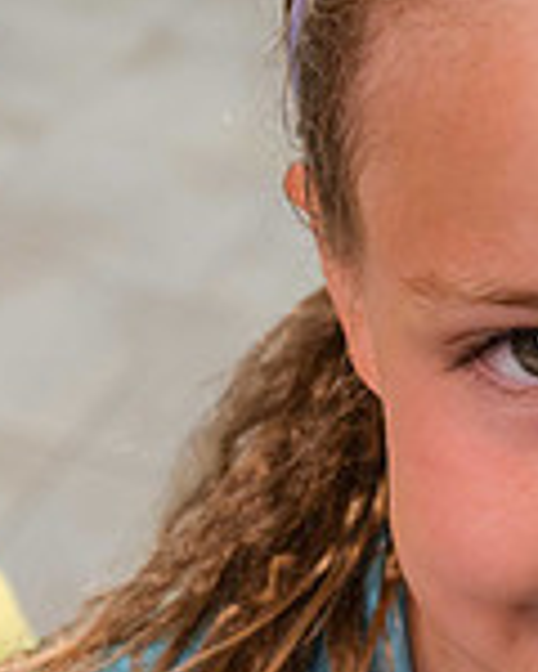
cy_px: 272
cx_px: 217
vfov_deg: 17.1
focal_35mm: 112
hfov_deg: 13.8
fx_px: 2229
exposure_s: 1/125
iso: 1400
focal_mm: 29.5
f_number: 4
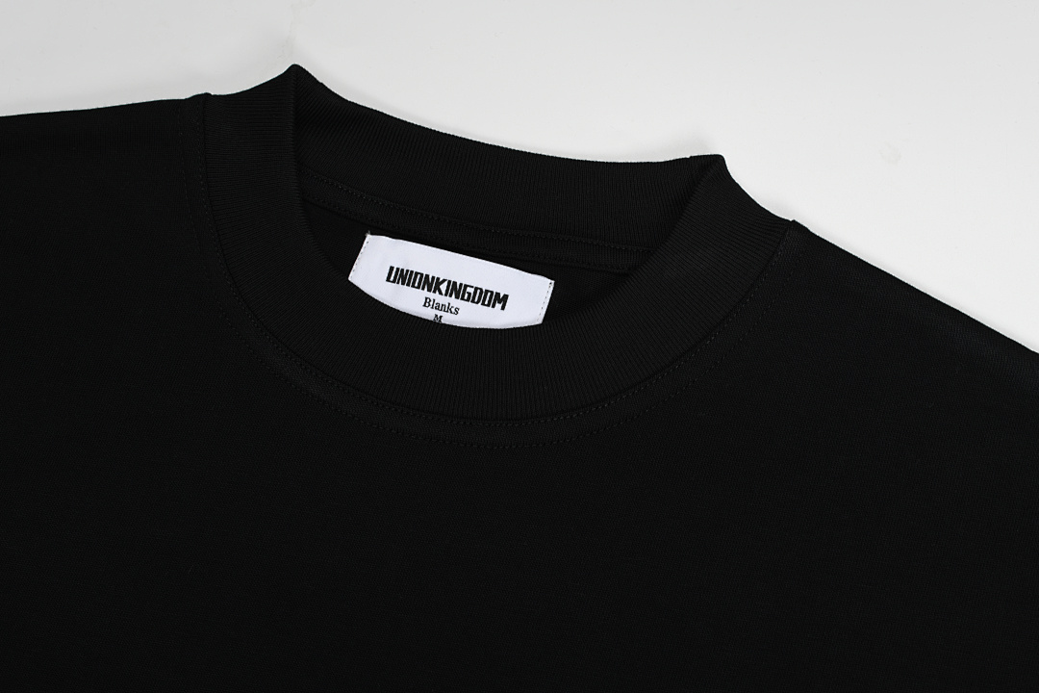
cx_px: 520
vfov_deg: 27.0
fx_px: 1443
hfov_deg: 39.6
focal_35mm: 50
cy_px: 346
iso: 100
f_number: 14
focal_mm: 50
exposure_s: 1/125
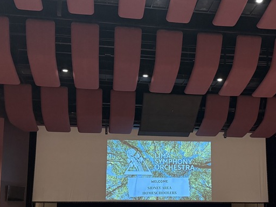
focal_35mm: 48
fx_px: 383
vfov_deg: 29.9
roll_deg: -0.9
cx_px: 165
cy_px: 150
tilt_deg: +7.6
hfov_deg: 39.5
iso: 1000
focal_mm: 6.76
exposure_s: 1/40
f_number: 1.78
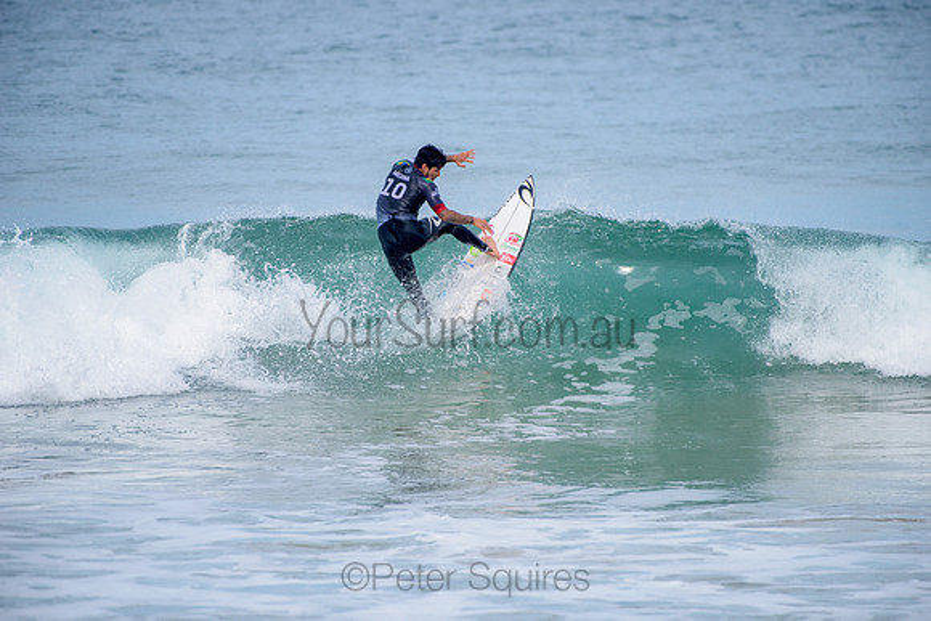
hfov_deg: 4.1
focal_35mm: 500
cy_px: 310
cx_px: 466
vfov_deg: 2.8
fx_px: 12933
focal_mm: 500
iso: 250
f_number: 5.6
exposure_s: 1/2000
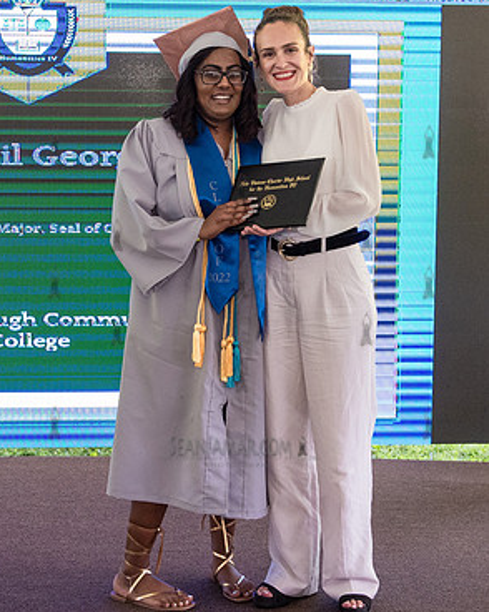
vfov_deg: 28.6
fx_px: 1195
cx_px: 219
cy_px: 236
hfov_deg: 23.1
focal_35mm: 66
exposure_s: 1/800
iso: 2500
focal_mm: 34
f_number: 4
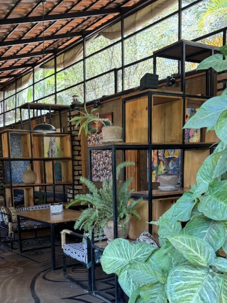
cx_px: 82
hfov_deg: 36.6
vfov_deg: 46.8
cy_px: 209
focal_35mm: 39
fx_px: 341
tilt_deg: -6.5
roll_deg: -0.8
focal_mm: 6.76
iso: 200
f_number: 1.78
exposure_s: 1/121
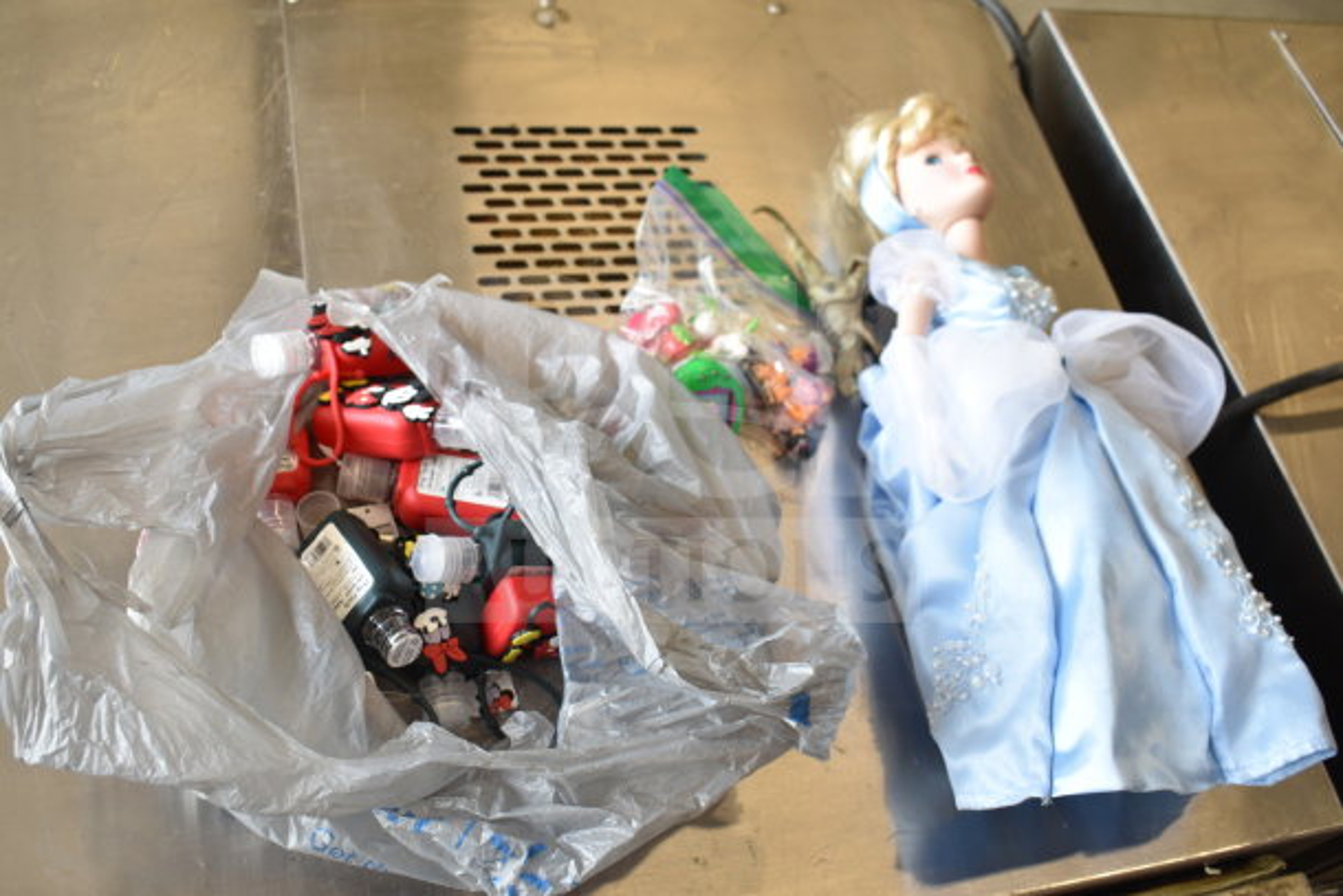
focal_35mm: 36
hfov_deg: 53.1
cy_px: 448
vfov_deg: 36.9
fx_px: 1343
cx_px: 672
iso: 200
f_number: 3.8
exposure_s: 1/50
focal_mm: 24
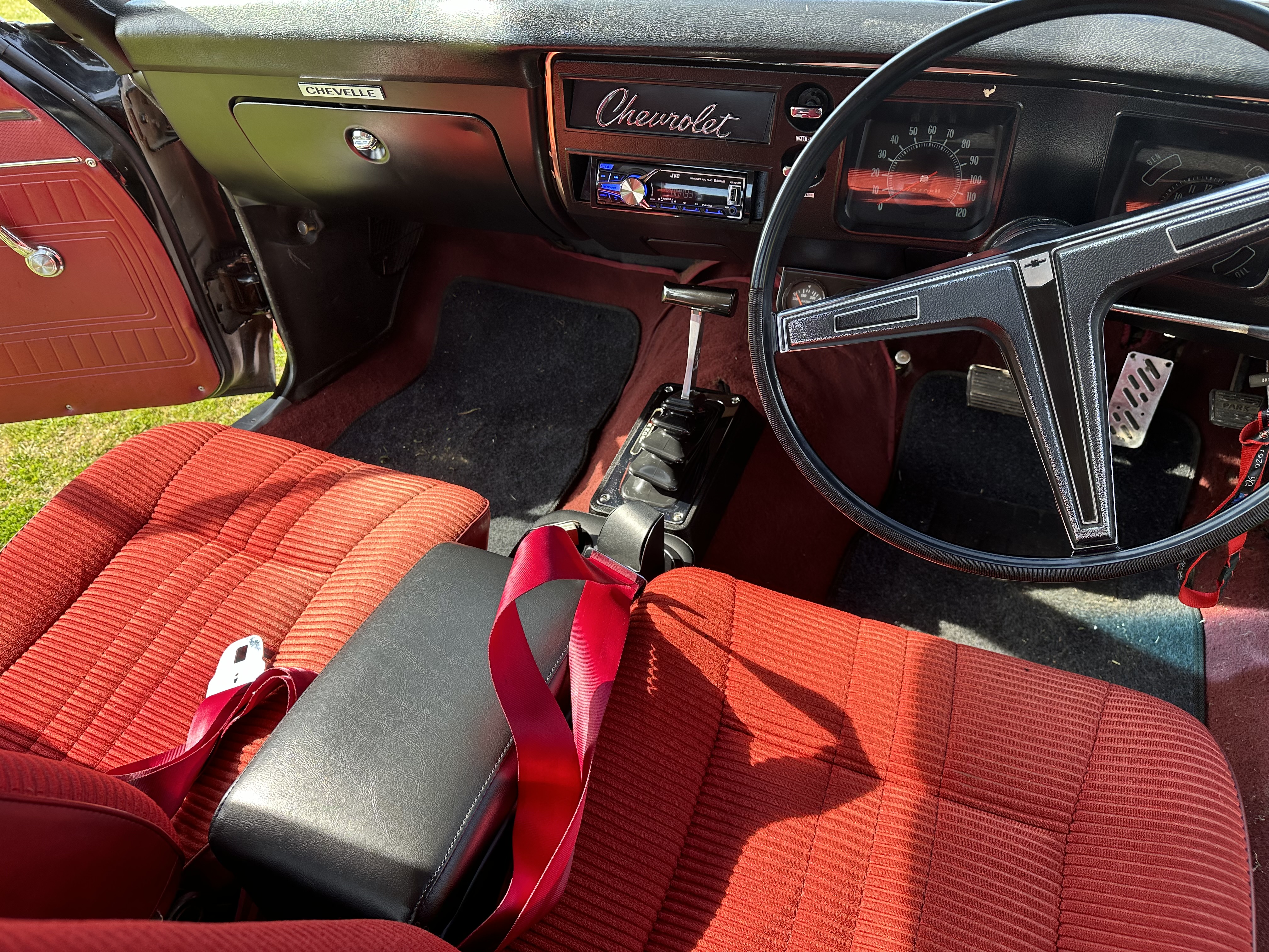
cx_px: 634
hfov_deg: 71.6
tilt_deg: -39.8
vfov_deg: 56.8
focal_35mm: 24
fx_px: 880
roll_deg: +4.7
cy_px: 476
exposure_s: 1/364
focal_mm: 6.86
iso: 80
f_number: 1.78
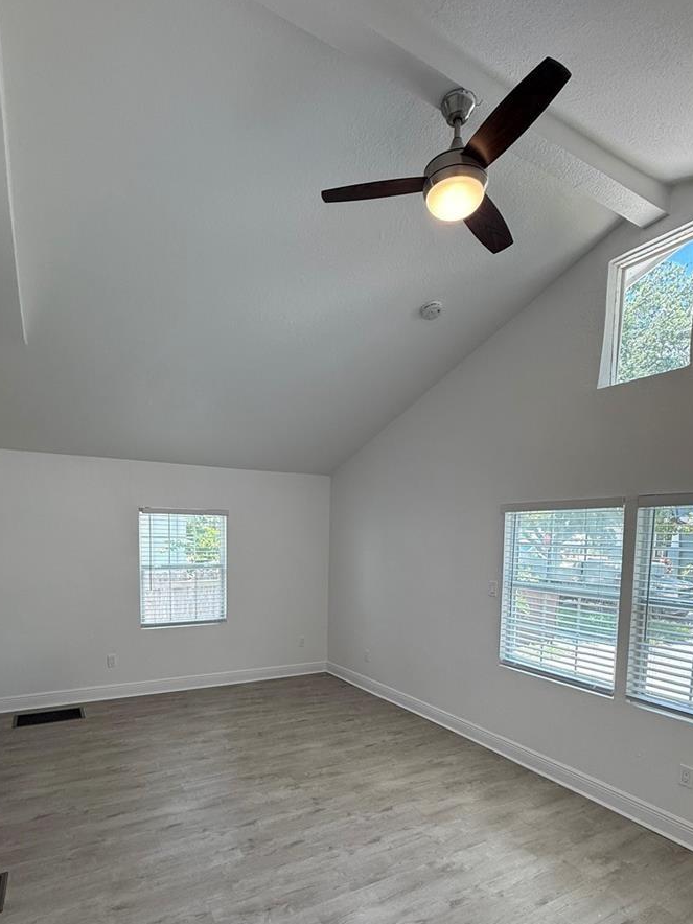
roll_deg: -1.7
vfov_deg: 82.7
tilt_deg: -5.5
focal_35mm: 19
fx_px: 507
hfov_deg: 68.6
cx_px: 323
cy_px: 588
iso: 100
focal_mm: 2.22
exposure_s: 1/120
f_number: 2.2
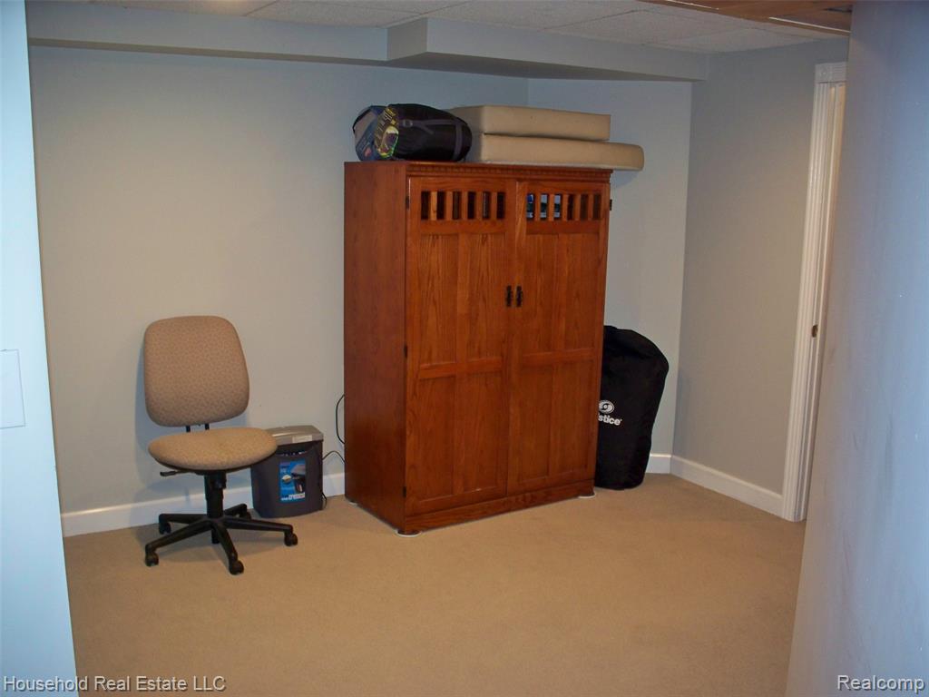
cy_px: 348
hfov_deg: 52.6
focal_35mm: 35
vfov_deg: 40.7
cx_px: 464
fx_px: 939
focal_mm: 7.54
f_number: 2.8
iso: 200
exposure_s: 1/30
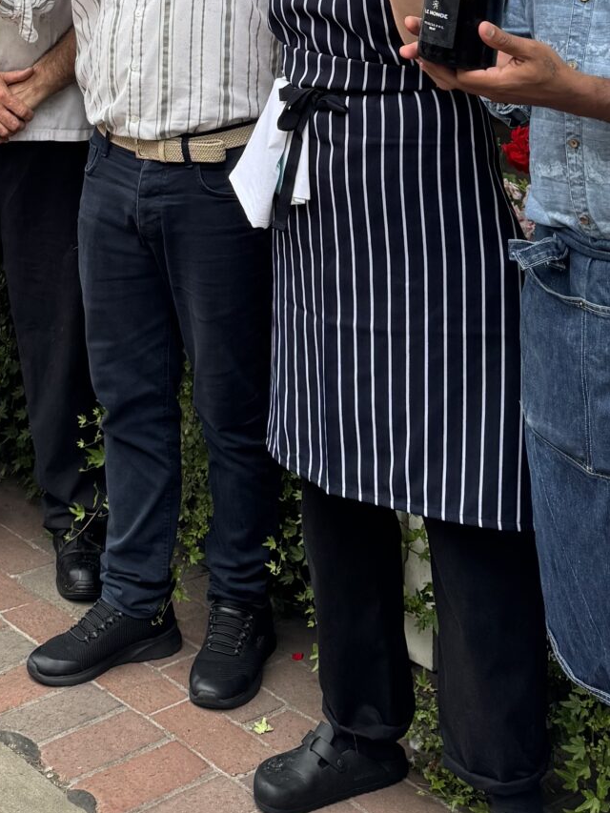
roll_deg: -0.7
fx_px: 1691
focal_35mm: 72
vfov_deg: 23.8
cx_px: 109
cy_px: -249
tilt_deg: +1.4
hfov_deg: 20.2
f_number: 1.78
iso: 64
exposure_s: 1/121
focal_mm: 6.76
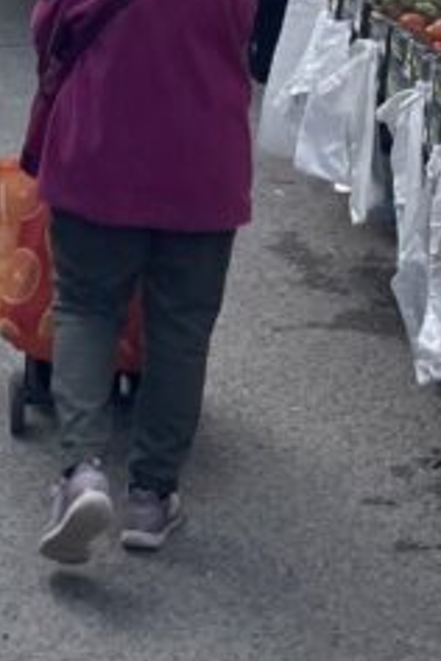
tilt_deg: -0.5
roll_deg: -0.7
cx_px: 39
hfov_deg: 11.6
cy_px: -485
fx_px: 2150
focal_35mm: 117
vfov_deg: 15.4
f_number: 1.6
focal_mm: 4.2
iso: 32
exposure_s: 1/1182
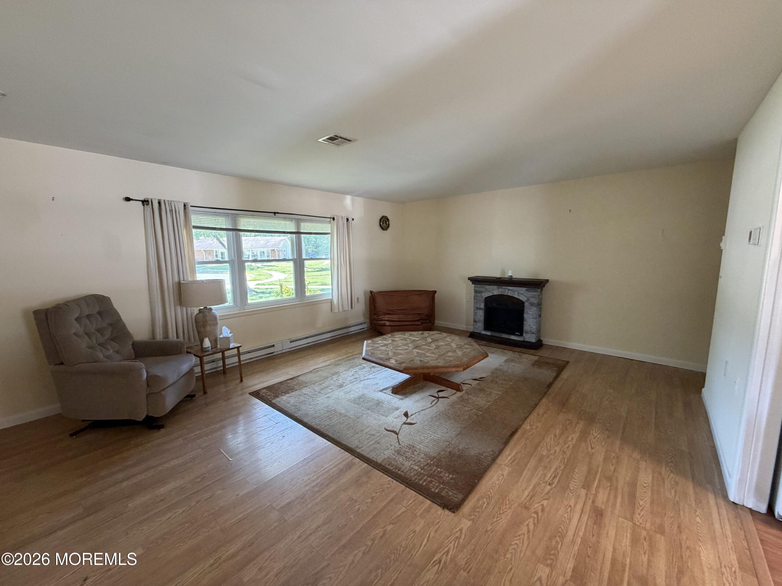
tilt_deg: -7.5
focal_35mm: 14
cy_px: 293
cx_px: 391
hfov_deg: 102.1
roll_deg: +0.6
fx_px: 316
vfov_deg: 85.7
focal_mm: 2.22
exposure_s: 1/66
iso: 320
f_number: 2.2
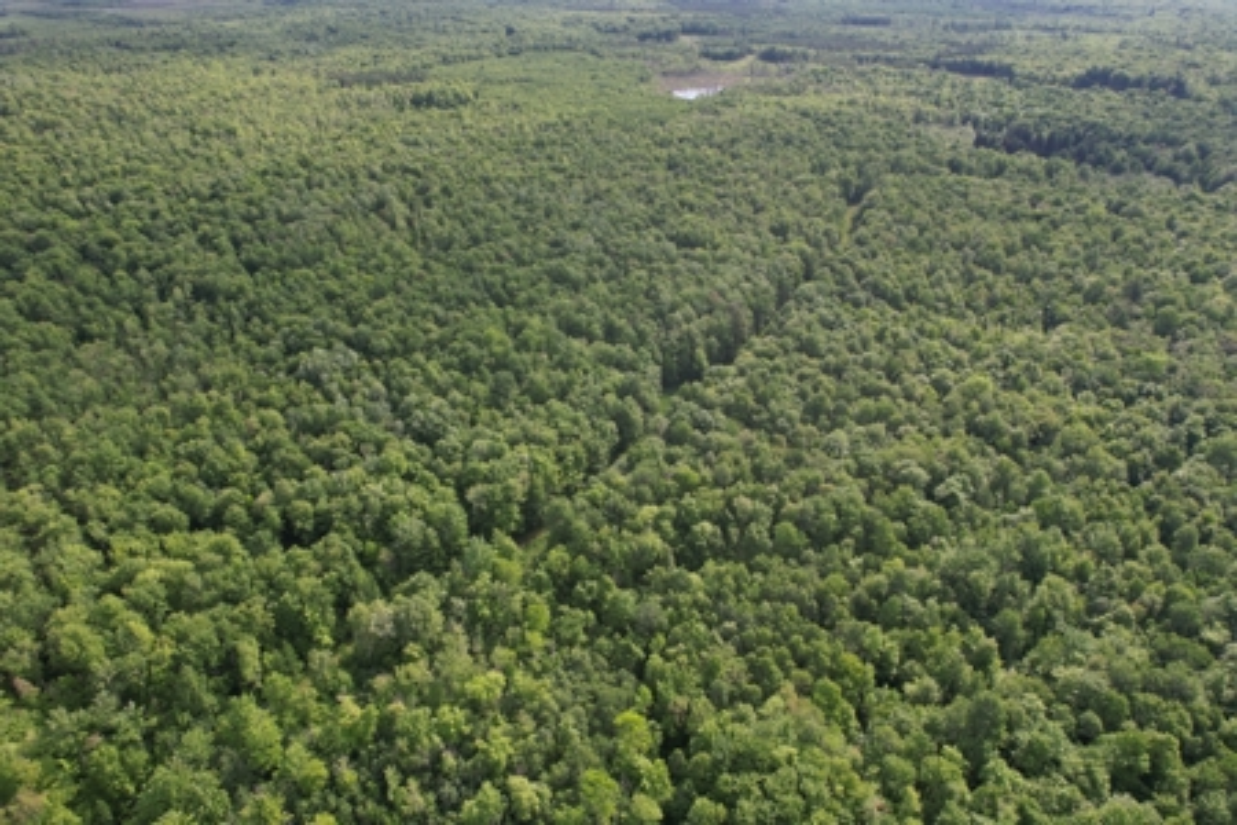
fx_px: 756
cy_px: 412
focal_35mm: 22
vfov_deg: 57.2
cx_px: 618
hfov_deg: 78.6
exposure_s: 1/800
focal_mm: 8.38
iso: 100
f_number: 2.8
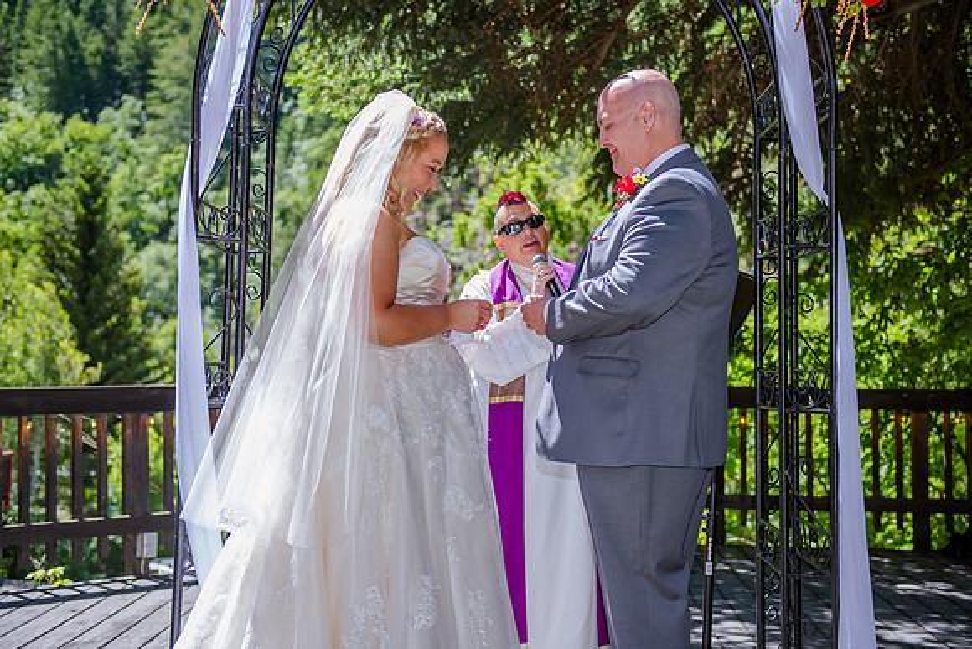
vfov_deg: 24.5
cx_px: 514
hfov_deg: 36.0
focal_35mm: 55
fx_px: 1494
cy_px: 312
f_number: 3.2
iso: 160
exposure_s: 1/500
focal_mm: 52
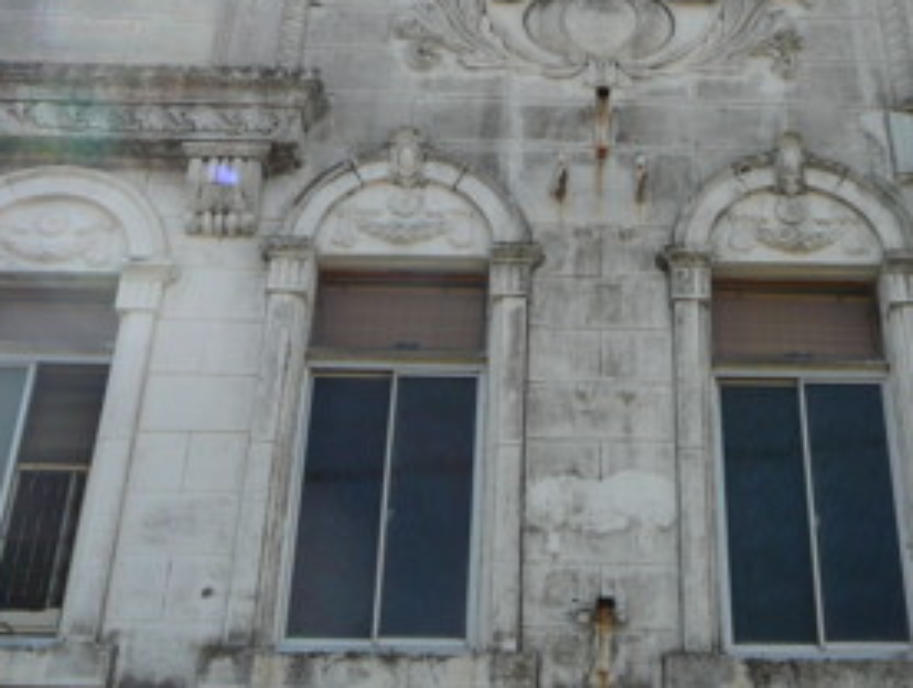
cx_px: 602
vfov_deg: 25.7
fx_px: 1506
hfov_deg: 33.5
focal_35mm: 57
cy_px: 327
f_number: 2.8
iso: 80
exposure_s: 1/800
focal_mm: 5.2
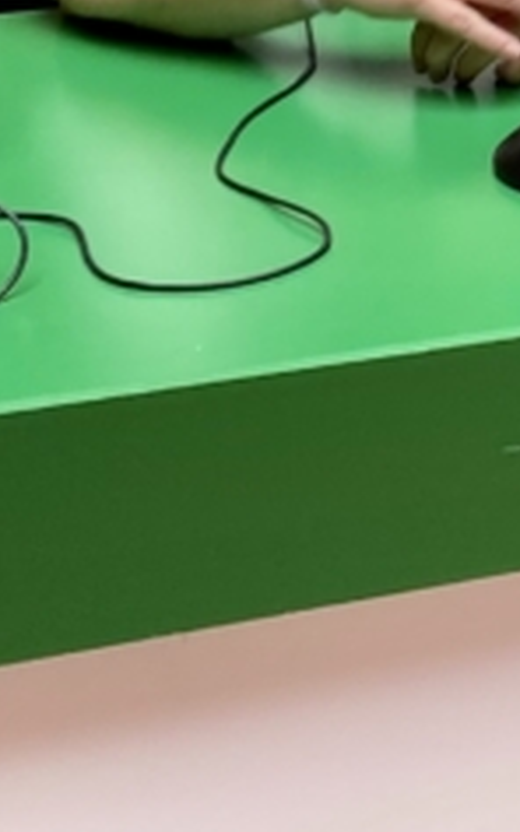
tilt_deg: -8.6
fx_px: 2723
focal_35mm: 120
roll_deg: -3.3
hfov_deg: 9.4
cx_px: 1353
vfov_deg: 15.6
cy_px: -511
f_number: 1.8
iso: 80
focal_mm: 4.25
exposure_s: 1/100
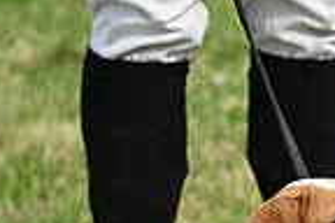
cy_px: 238
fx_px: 4866
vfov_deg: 2.6
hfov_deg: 3.9
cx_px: 563
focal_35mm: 523
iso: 360
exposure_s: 1/1000
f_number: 5.6
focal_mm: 130
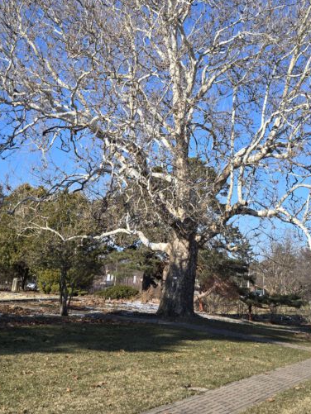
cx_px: 186
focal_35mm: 47
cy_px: 137
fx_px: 563
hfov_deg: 30.8
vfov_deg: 39.9
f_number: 1.8
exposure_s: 1/1429
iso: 25
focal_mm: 5.4
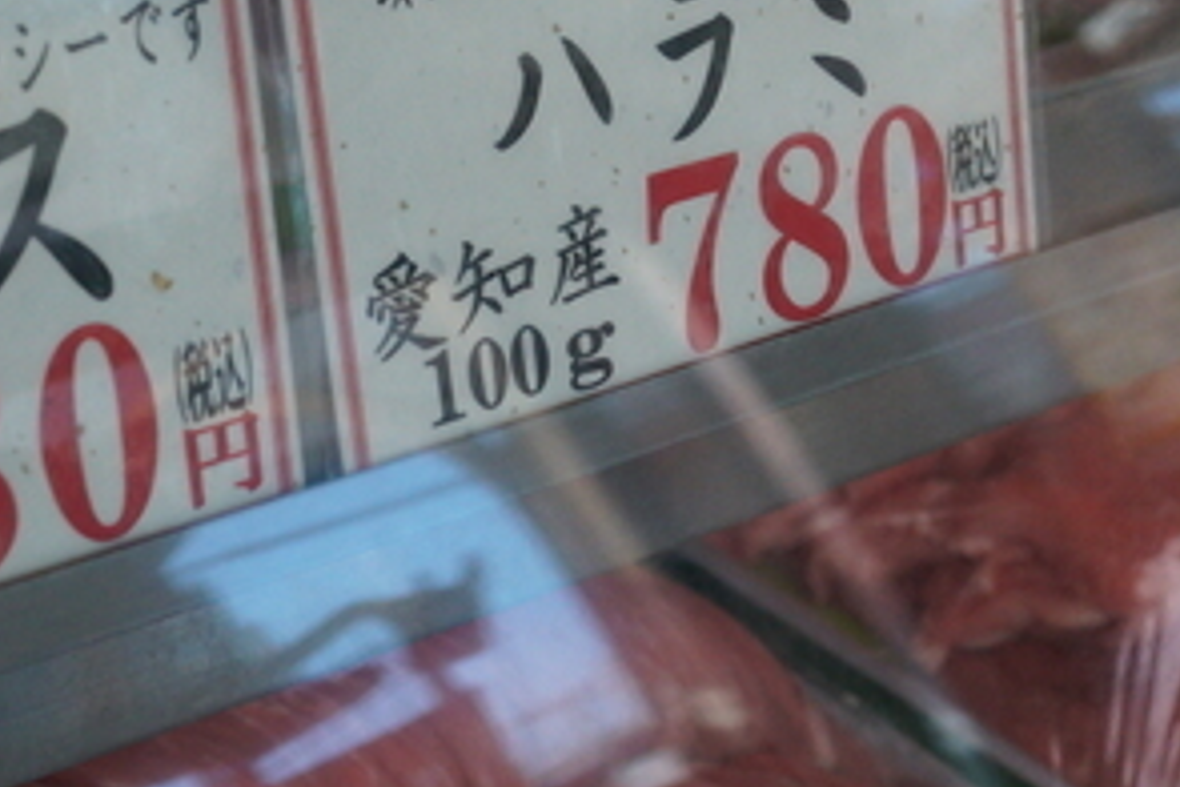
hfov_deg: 16.8
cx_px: 534
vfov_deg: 11.2
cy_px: 227
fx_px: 3999
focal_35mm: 122
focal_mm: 35
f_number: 6.3
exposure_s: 1/250
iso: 1600
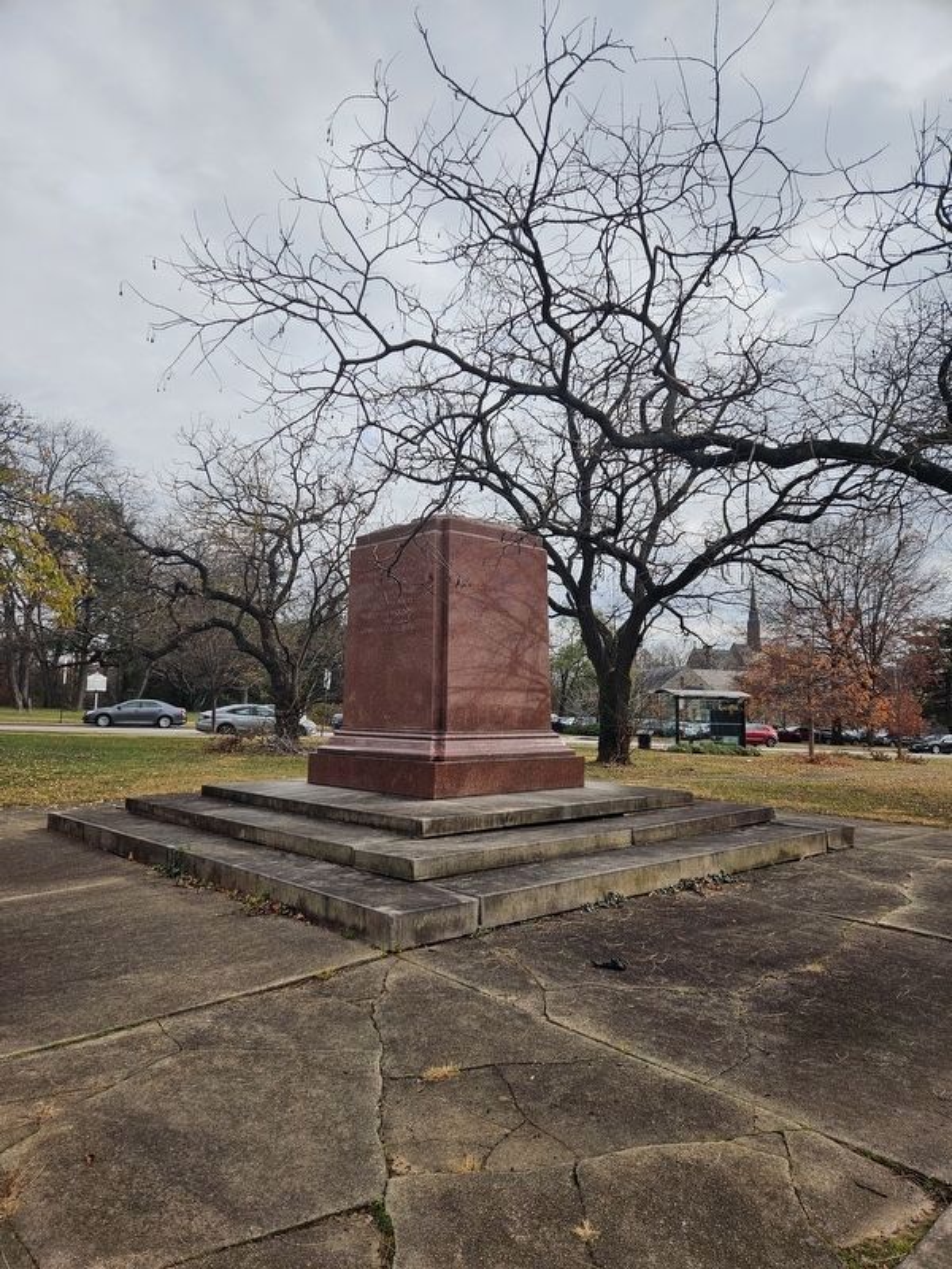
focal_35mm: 23
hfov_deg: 58.9
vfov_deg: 73.9
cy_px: 634
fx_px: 843
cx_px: 476
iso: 25
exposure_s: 1/1650
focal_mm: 5.4
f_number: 1.8
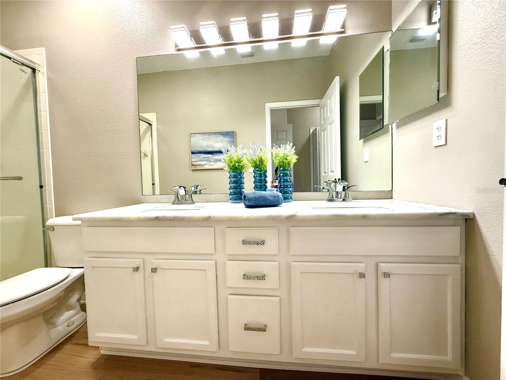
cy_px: 190
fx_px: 205
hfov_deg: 102.1
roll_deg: +1.4
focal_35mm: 14
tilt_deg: -2.1
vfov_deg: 85.7
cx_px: 253
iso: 250
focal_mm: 2.22
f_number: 2.2
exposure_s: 1/120
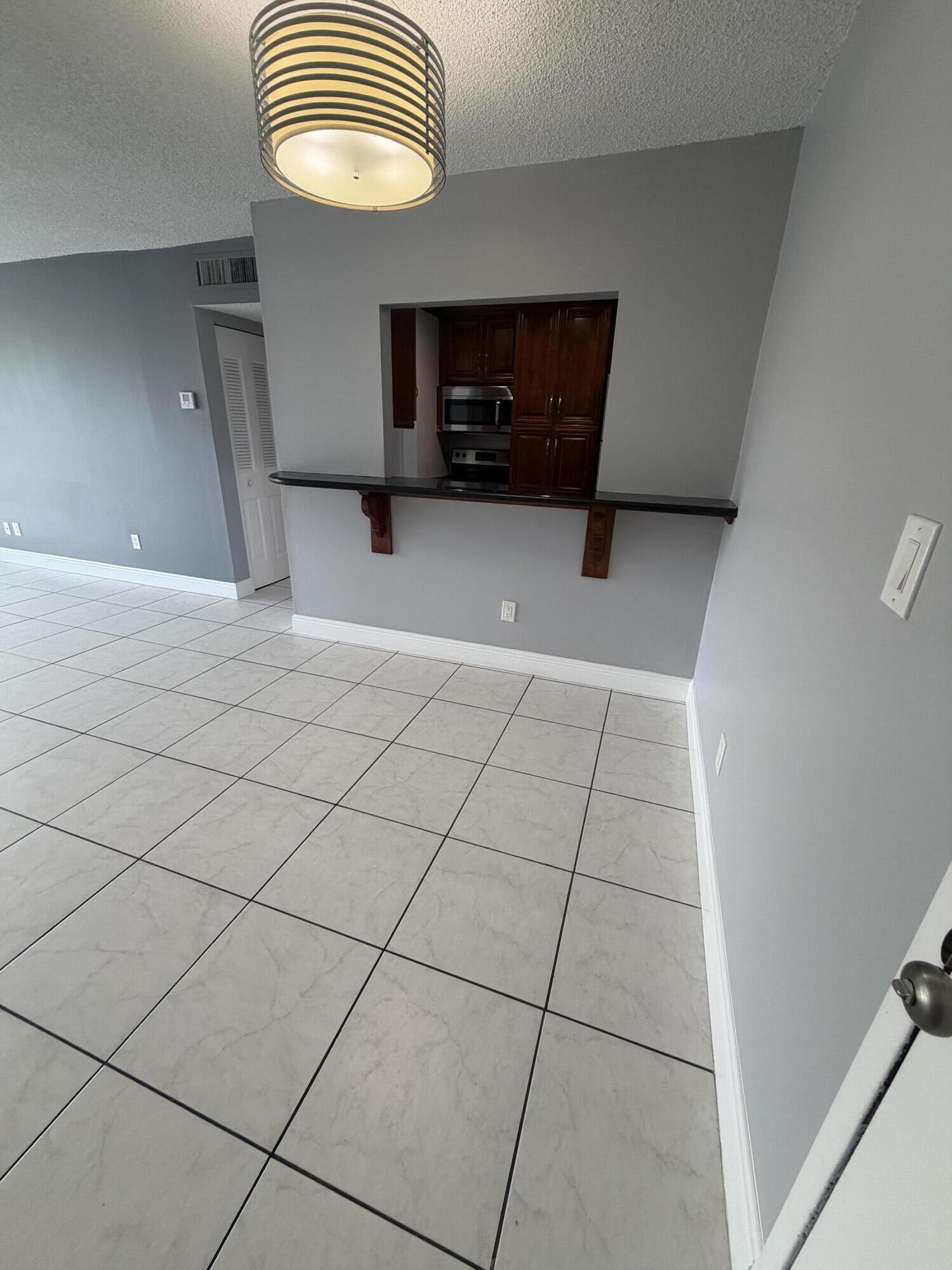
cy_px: 635
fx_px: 513
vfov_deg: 102.1
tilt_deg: -21.3
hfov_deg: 85.7
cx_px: 476
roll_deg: -1.6
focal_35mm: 14
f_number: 2.2
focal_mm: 2.22
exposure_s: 1/120
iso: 125
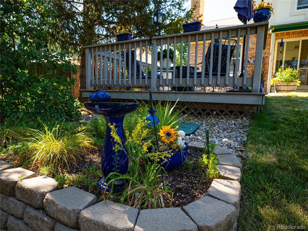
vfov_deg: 61.1
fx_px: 196
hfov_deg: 76.4
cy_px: 116
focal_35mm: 22
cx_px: 154
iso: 200
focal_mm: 11
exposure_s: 1/400
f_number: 2.8
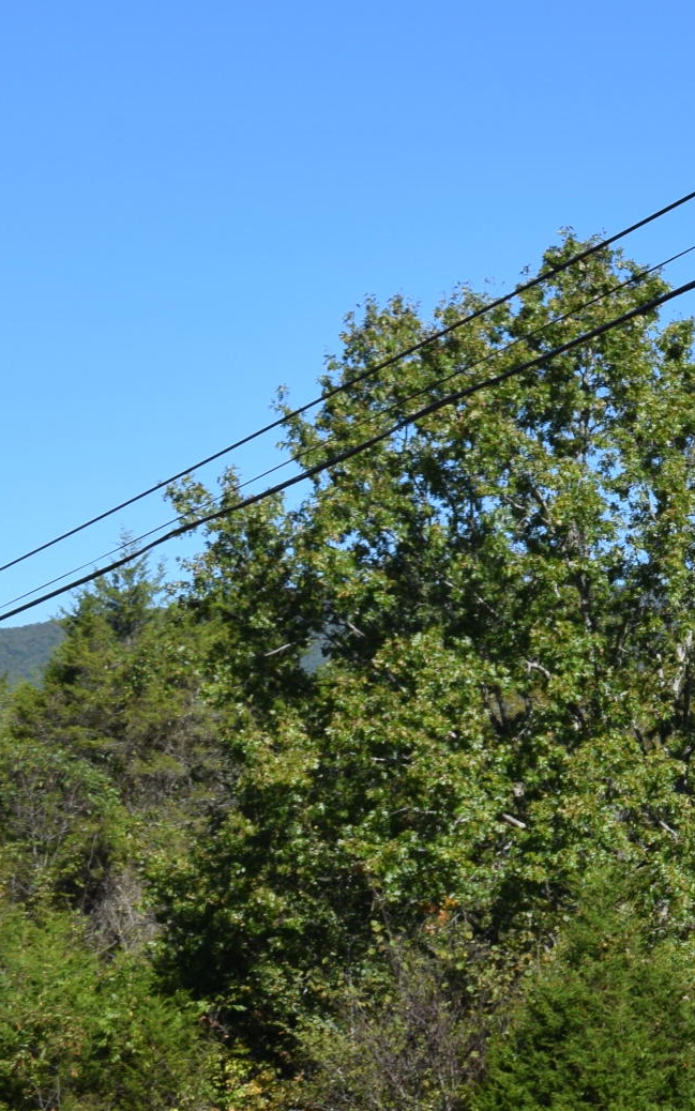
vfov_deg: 19.6
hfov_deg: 10.9
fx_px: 3212
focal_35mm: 106
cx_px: 1508
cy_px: 583
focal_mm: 24
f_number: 10
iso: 200
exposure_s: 1/400
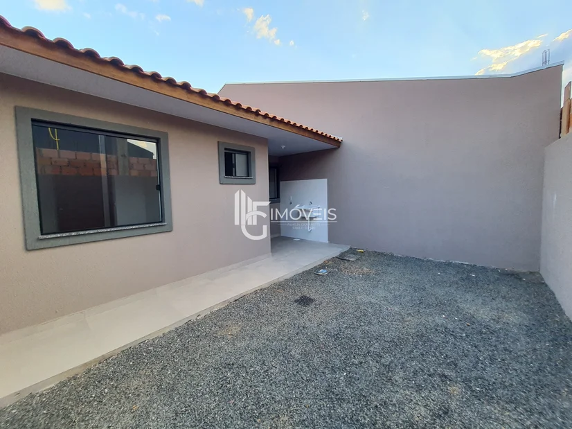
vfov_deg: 89.9
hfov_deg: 106.2
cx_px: 286
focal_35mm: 13
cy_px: 214
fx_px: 215
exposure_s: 1/173
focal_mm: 1.74
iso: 50
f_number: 2.2
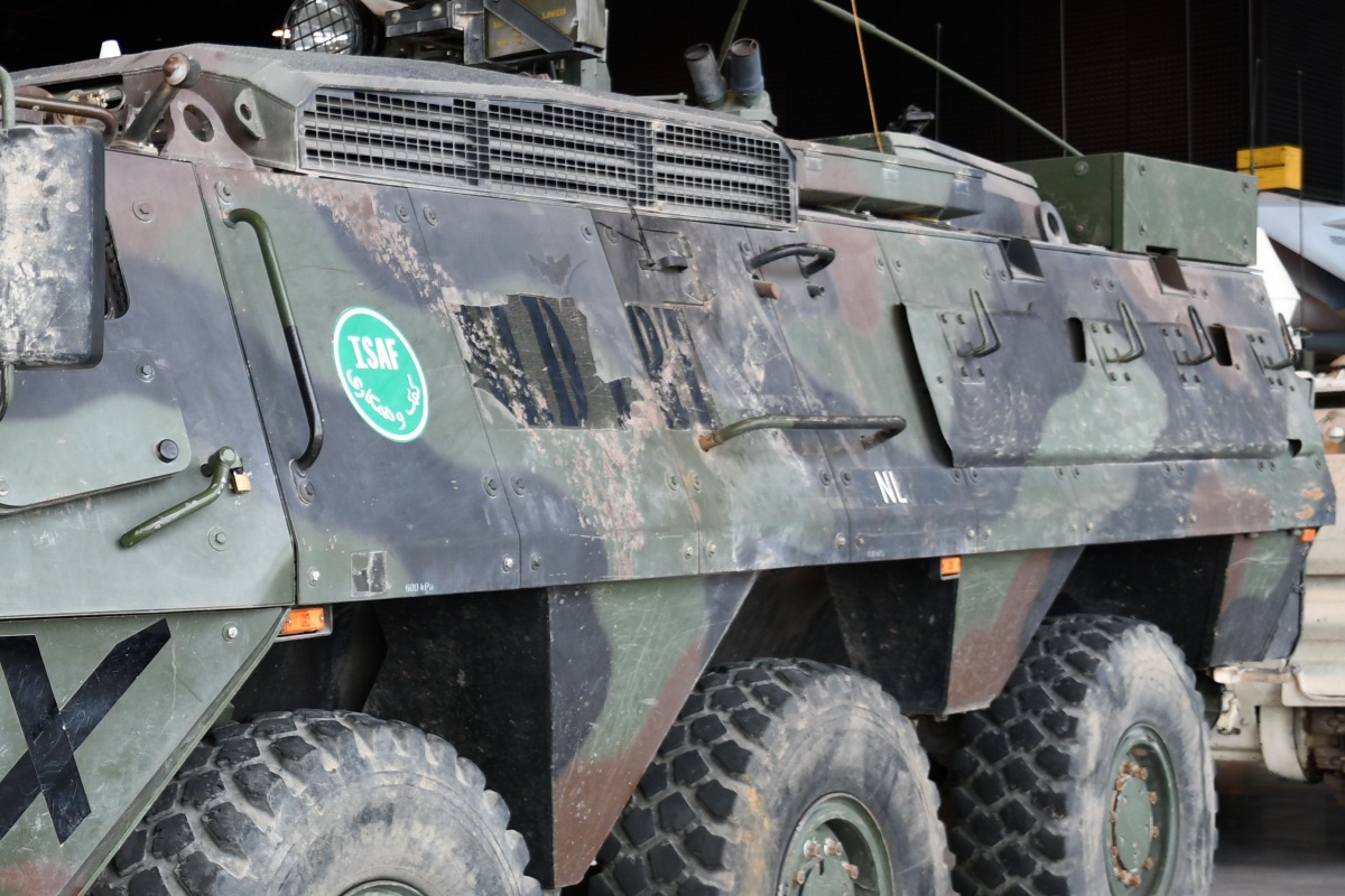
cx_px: 67
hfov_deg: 26.8
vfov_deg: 18.9
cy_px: 599
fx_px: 2690
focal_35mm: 72
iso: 200
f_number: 3
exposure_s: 1/30
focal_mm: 24
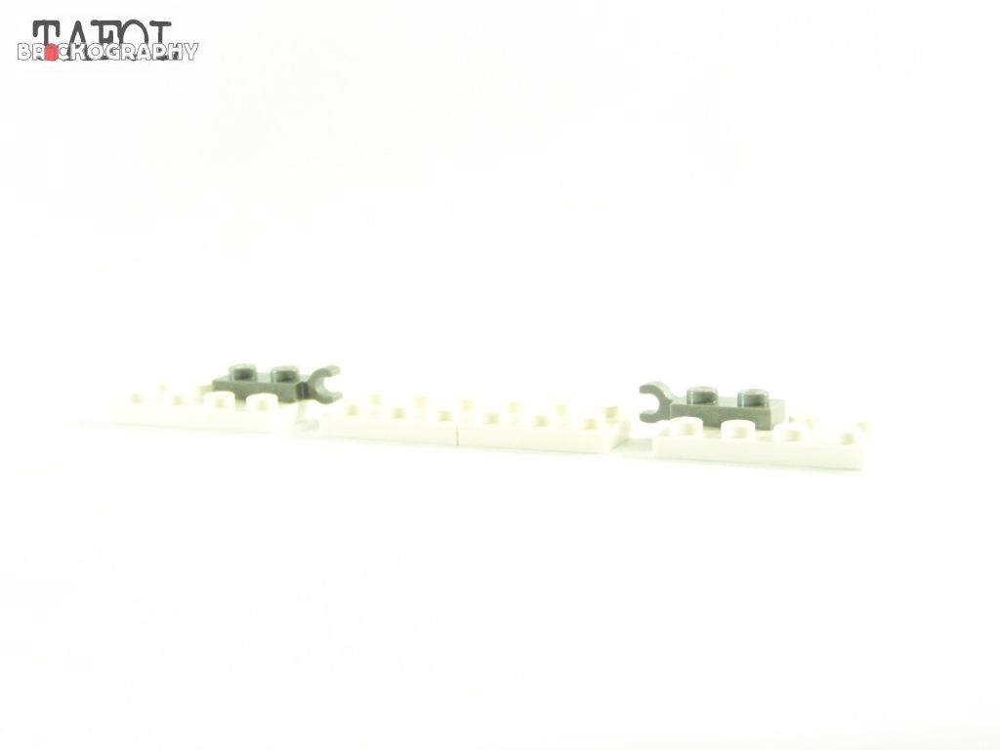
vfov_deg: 19.6
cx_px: 500
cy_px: 375
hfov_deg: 26.0
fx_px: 2167
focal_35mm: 75
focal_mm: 12.4
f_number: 3.6
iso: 400
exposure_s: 1/60
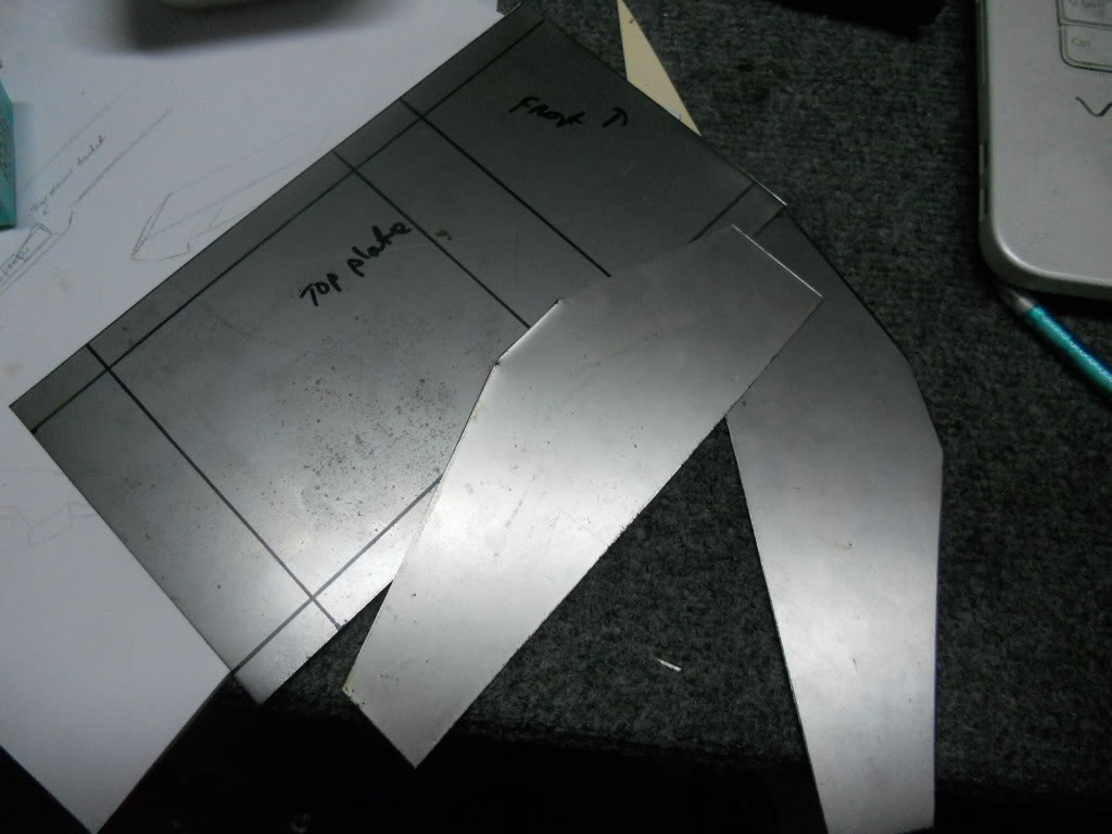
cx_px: 556
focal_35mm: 27
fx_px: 867
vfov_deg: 51.4
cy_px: 417
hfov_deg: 65.3
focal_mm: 4.9
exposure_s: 1/100
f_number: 3.2
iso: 400
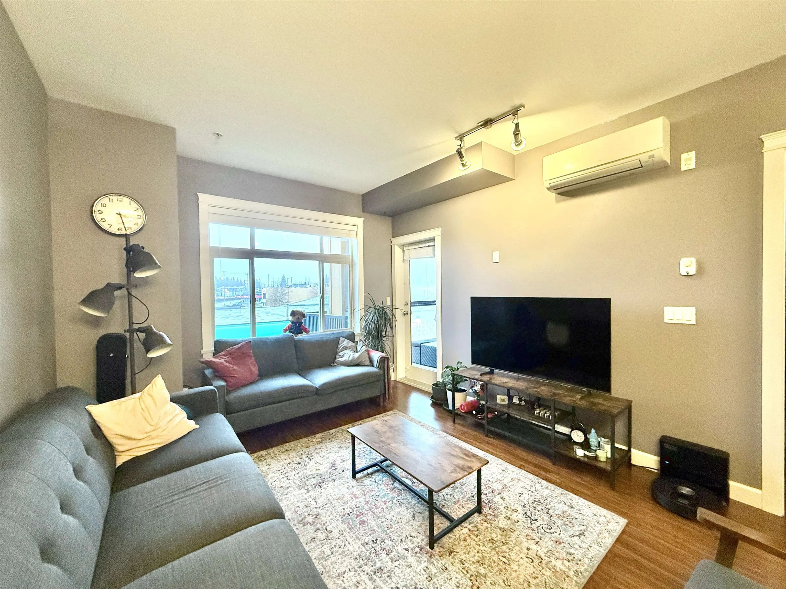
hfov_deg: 102.1
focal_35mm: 14
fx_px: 318
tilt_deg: -0.1
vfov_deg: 85.7
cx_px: 393
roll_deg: +0.3
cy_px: 294
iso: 500
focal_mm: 2.22
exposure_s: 1/120
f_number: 2.2
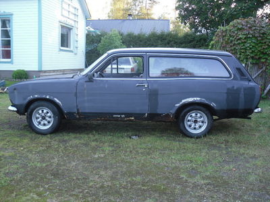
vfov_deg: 40.7
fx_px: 273
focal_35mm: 35
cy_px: 101
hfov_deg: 52.6
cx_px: 135
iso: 100
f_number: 3
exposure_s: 1/45
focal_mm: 6.3
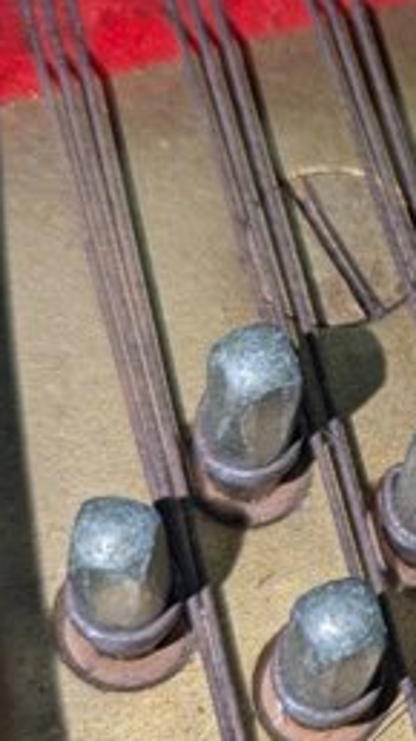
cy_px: 408
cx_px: 630
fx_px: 1491
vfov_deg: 27.9
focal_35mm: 76
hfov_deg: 14.7
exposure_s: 1/115
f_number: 1.89
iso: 45
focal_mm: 5.43
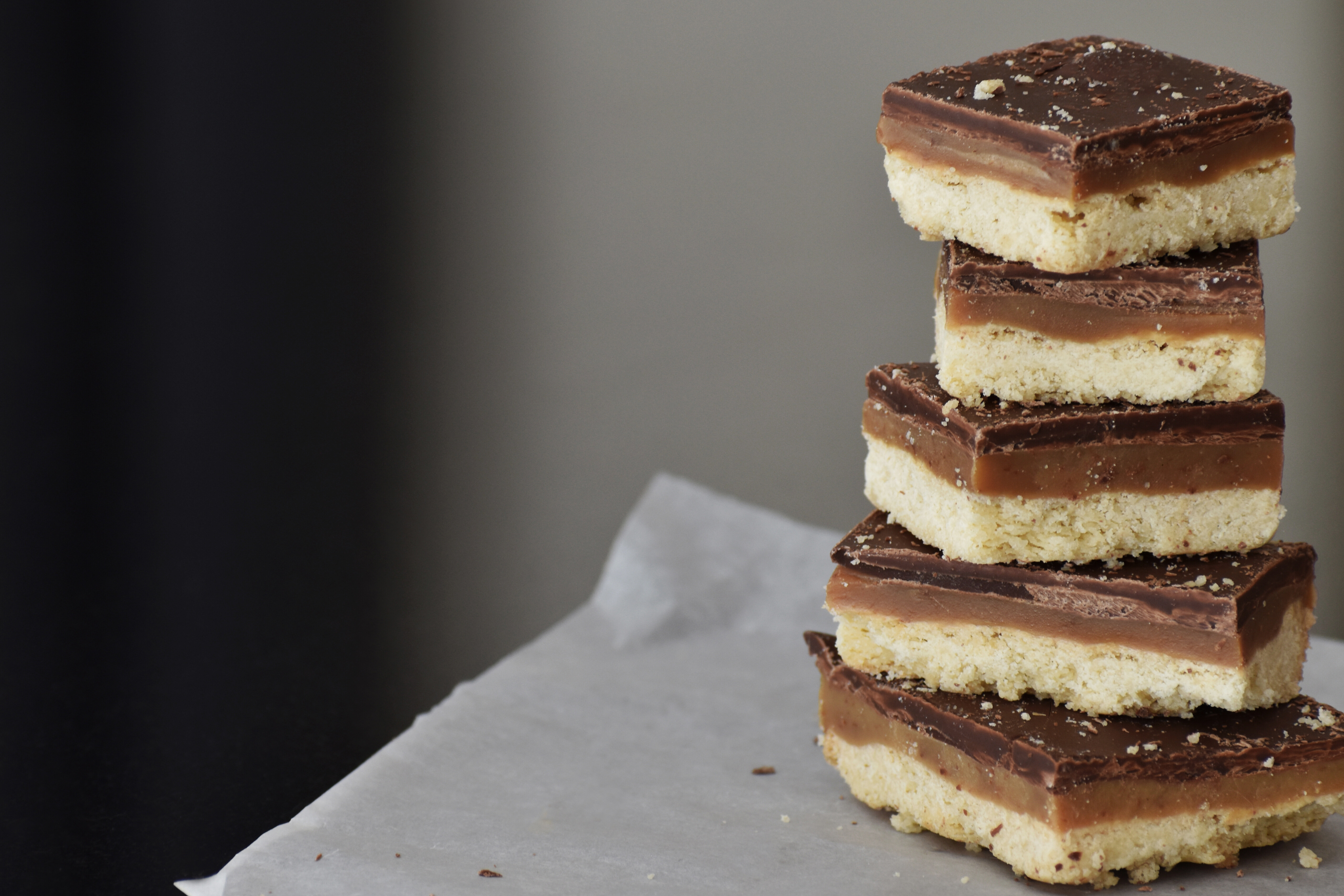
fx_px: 9541
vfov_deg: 5.4
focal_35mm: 256
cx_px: 703
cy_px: 471
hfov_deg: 8.1
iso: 320
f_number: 6.3
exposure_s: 1/60
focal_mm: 145
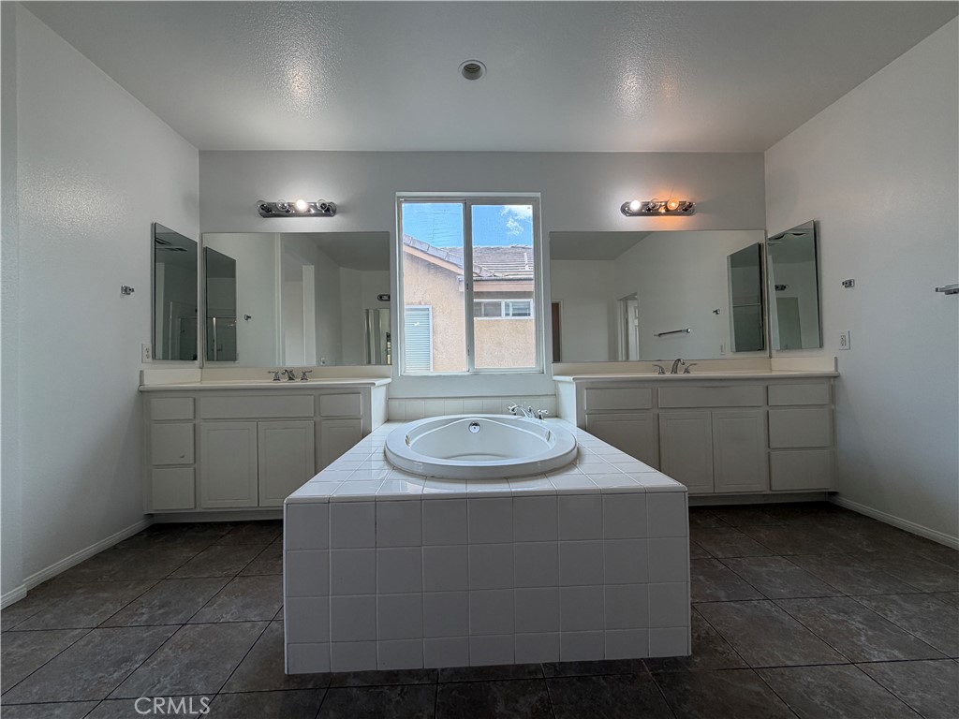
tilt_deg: +0.9
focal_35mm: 14
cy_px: 360
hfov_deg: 102.1
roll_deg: +1.4
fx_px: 388
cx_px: 480
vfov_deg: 85.7
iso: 80
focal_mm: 2.22
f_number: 2.2
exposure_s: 1/120
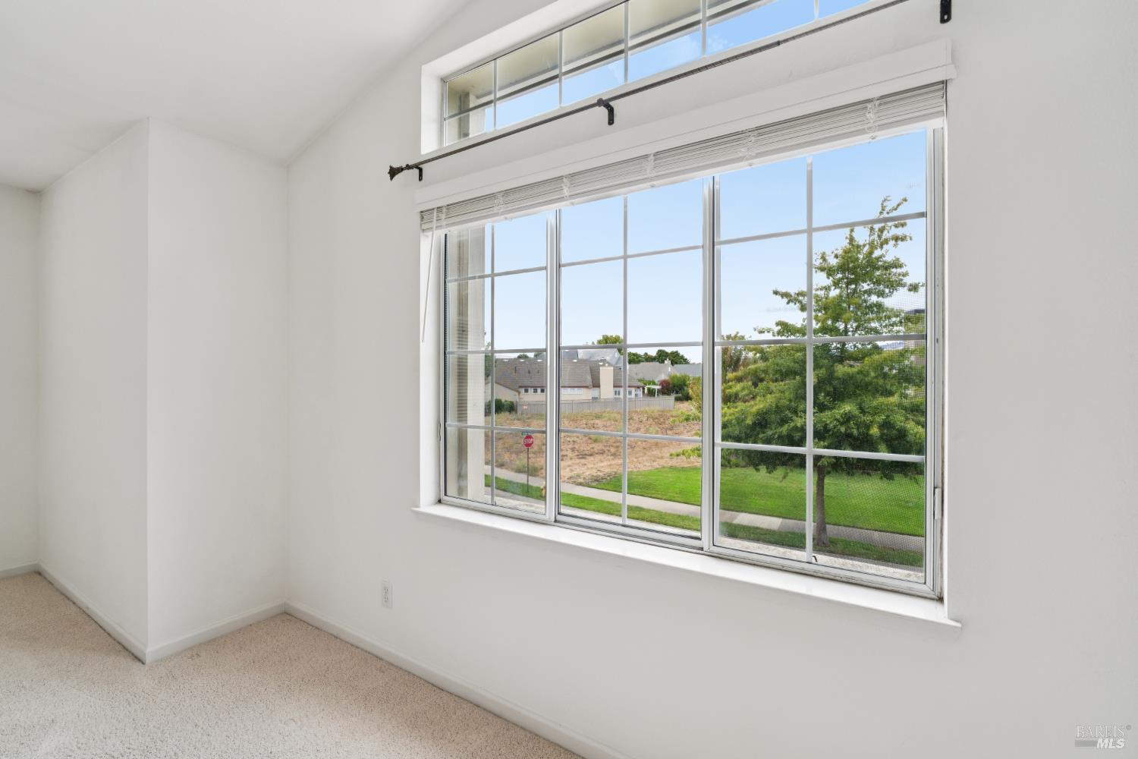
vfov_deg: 73.7
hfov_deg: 96.7
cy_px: 380
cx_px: 569
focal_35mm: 16
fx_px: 506
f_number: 11
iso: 320
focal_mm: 16
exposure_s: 1/60
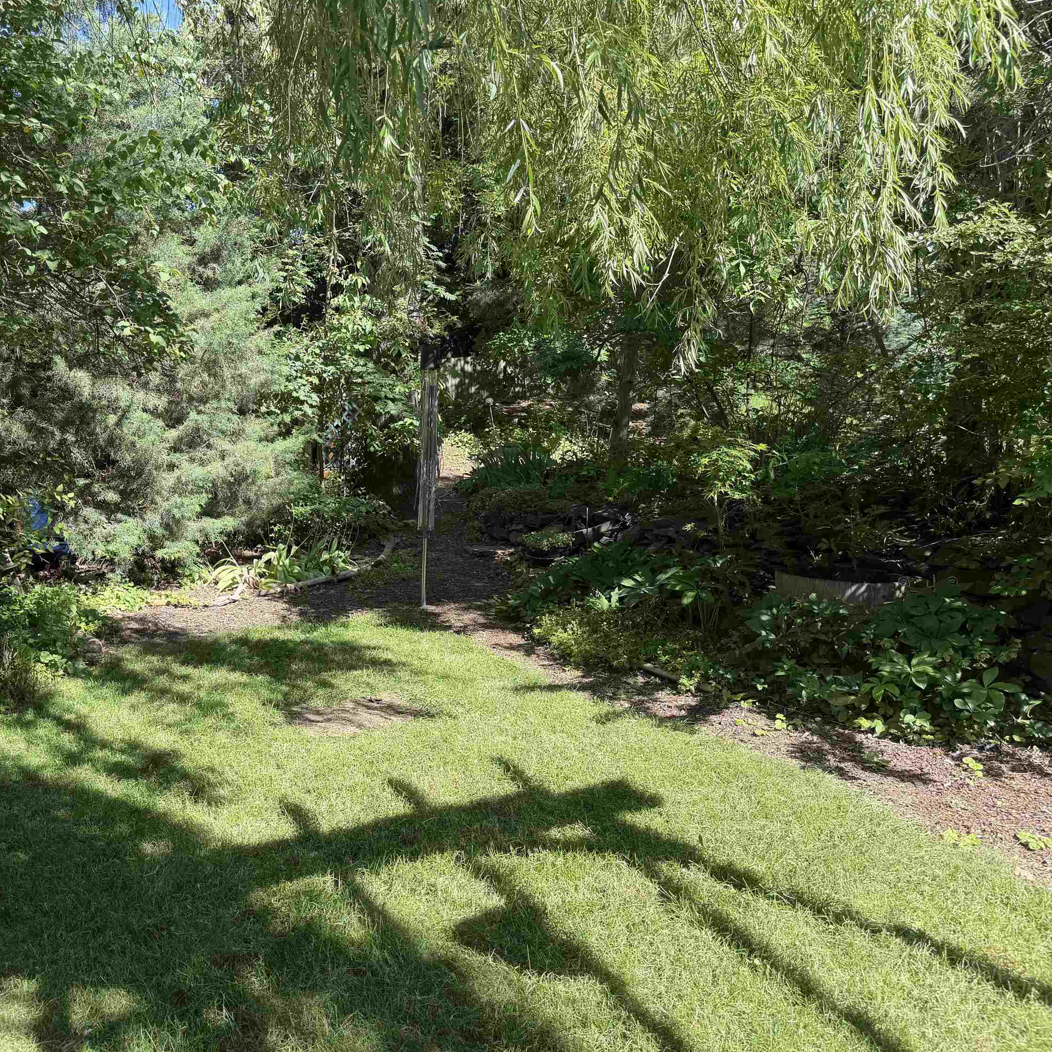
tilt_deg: -3.5
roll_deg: -0.7
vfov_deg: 55.6
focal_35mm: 29
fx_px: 997
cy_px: 527
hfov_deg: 55.0
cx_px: 391
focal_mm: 6.76
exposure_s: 1/920
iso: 80
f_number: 1.78
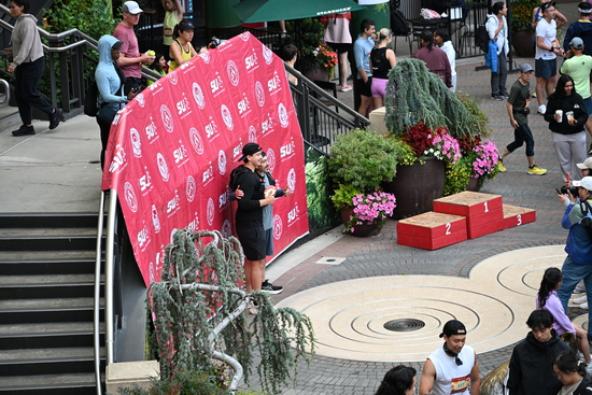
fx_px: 1974
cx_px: 296
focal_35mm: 120
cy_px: 198
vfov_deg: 11.4
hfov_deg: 17.1
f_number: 4
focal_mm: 120
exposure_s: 1/500
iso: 2000
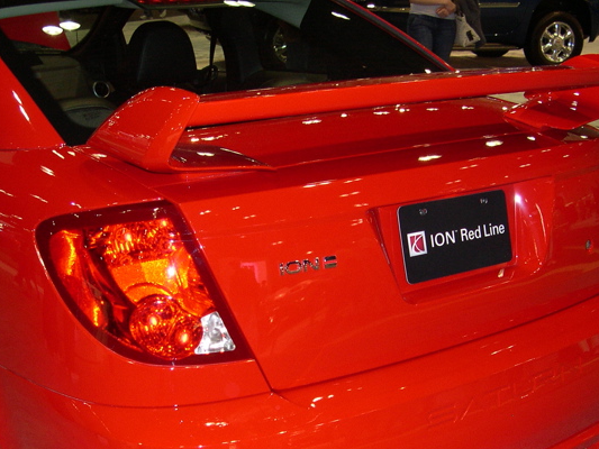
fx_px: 987
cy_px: 336
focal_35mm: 57
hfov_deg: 33.8
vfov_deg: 25.4
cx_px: 316
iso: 176
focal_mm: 8
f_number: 2.8
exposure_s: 1/60
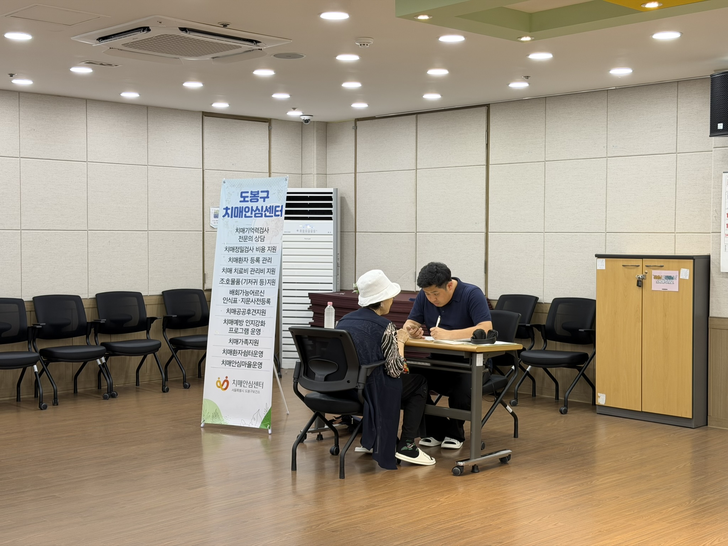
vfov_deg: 30.3
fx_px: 1009
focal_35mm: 48
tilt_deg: -1.9
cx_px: 364
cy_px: 273
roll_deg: -0.2
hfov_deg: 39.7
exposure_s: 1/60
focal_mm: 6.76
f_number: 1.78
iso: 64
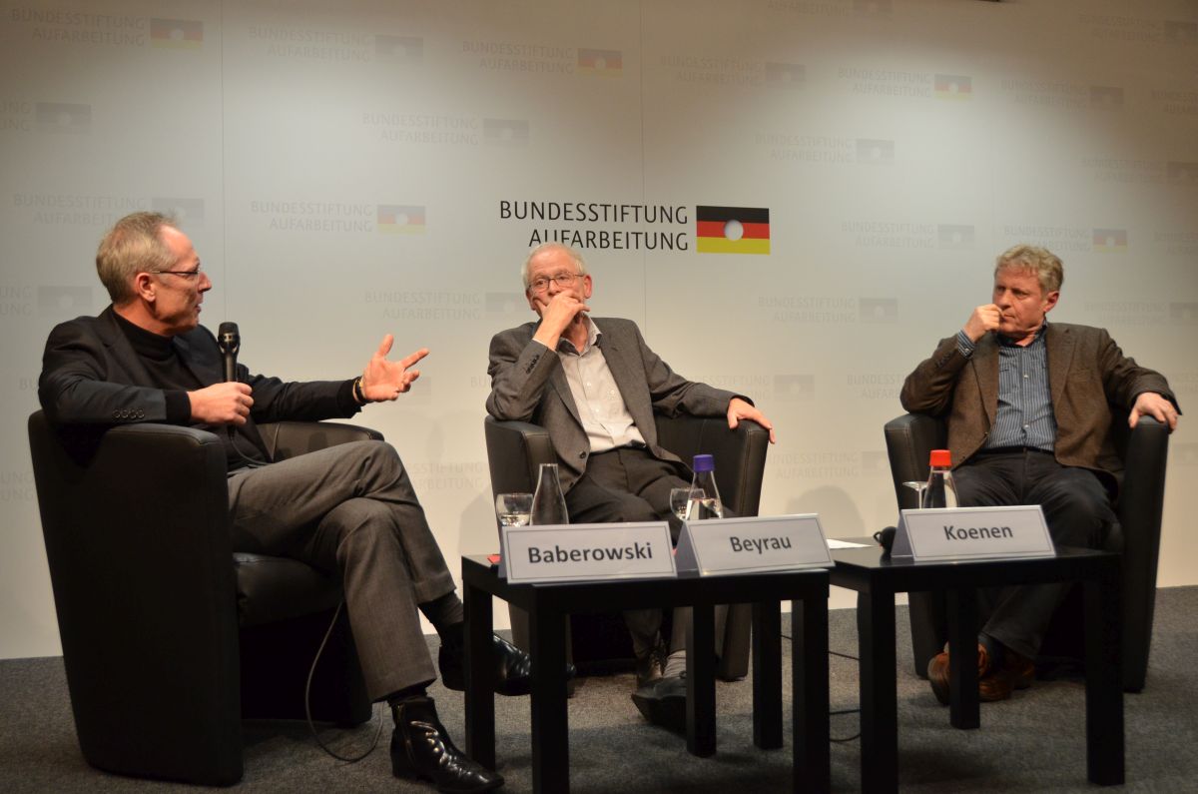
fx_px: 1196
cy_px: 397
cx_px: 599
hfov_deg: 53.2
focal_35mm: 36
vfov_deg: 36.7
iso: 1000
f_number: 3.8
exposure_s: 1/200
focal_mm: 24
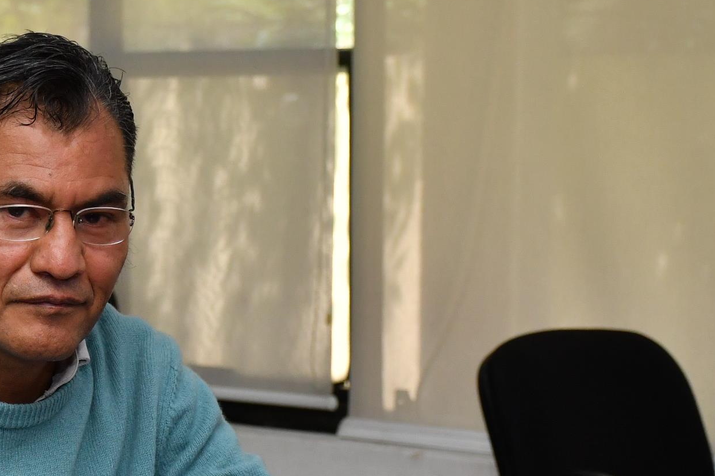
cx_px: 24
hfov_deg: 14.4
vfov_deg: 9.7
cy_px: 387
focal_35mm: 141
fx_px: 2800
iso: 1000
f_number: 5.6
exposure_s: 1/125
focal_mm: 42
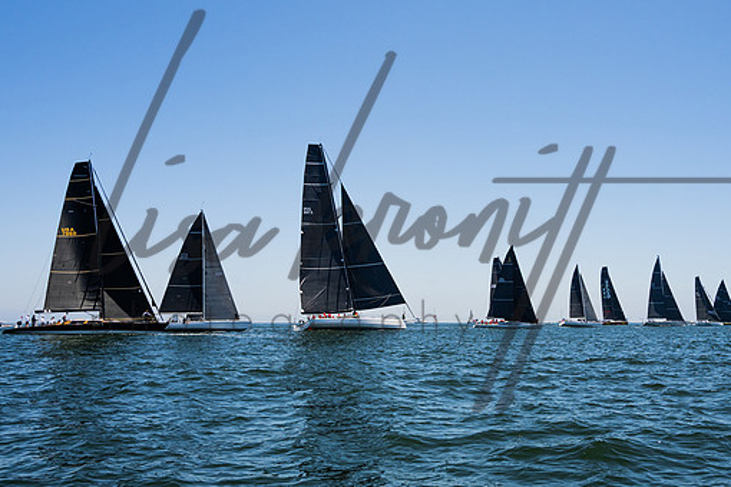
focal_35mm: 37
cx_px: 414
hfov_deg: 51.7
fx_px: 751
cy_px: 259
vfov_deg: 35.9
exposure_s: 1/2500
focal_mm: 28
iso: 500
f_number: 8
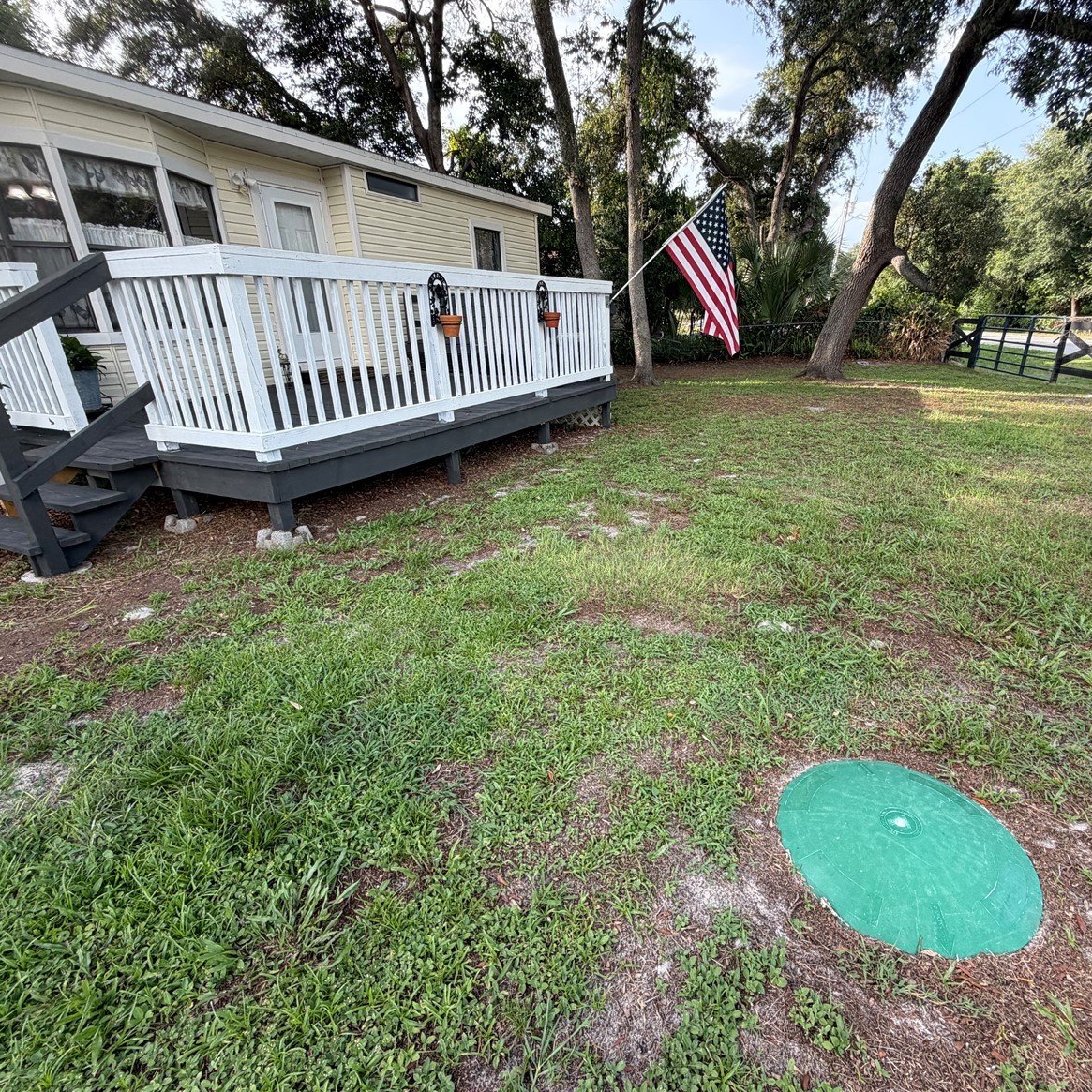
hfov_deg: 83.7
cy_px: 559
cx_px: 606
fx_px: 607
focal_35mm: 17
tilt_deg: -22.3
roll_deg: +0.7
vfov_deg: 84.0
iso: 40
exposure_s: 1/180
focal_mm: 2.22
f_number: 2.2
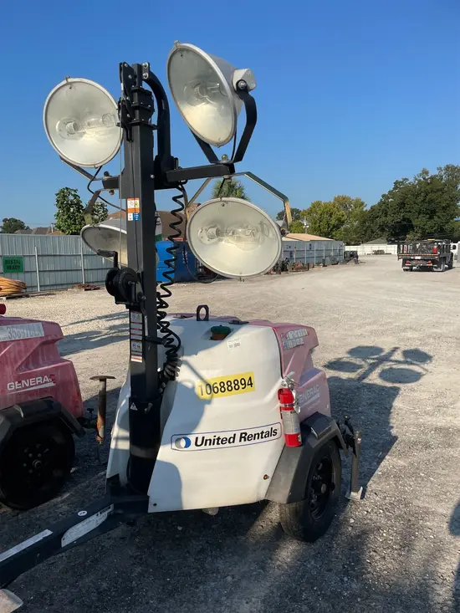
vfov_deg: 67.3
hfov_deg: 53.1
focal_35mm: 26
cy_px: 306
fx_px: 461
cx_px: 230
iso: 50
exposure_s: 1/6135
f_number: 1.6
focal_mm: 4.2
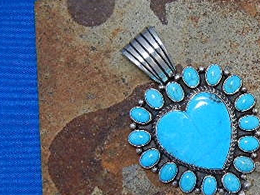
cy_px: 106
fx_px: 601
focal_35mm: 80
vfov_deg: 18.4
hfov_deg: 23.6
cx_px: 242
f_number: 3.7
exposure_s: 1/30
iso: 200
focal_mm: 7.1
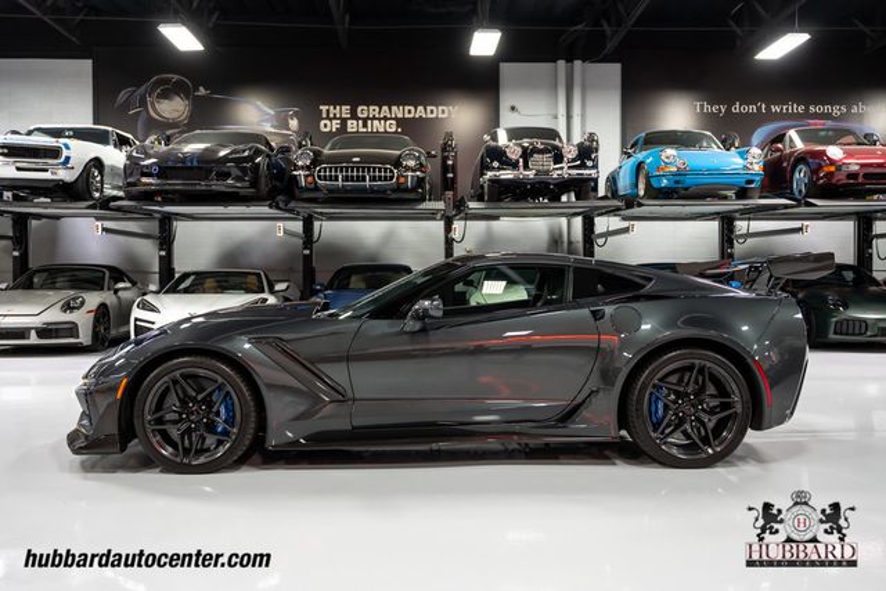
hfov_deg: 56.5
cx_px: 443
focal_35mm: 34
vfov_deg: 39.4
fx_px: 825
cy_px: 296
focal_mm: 33.5
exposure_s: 1/80
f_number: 4.5
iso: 1250
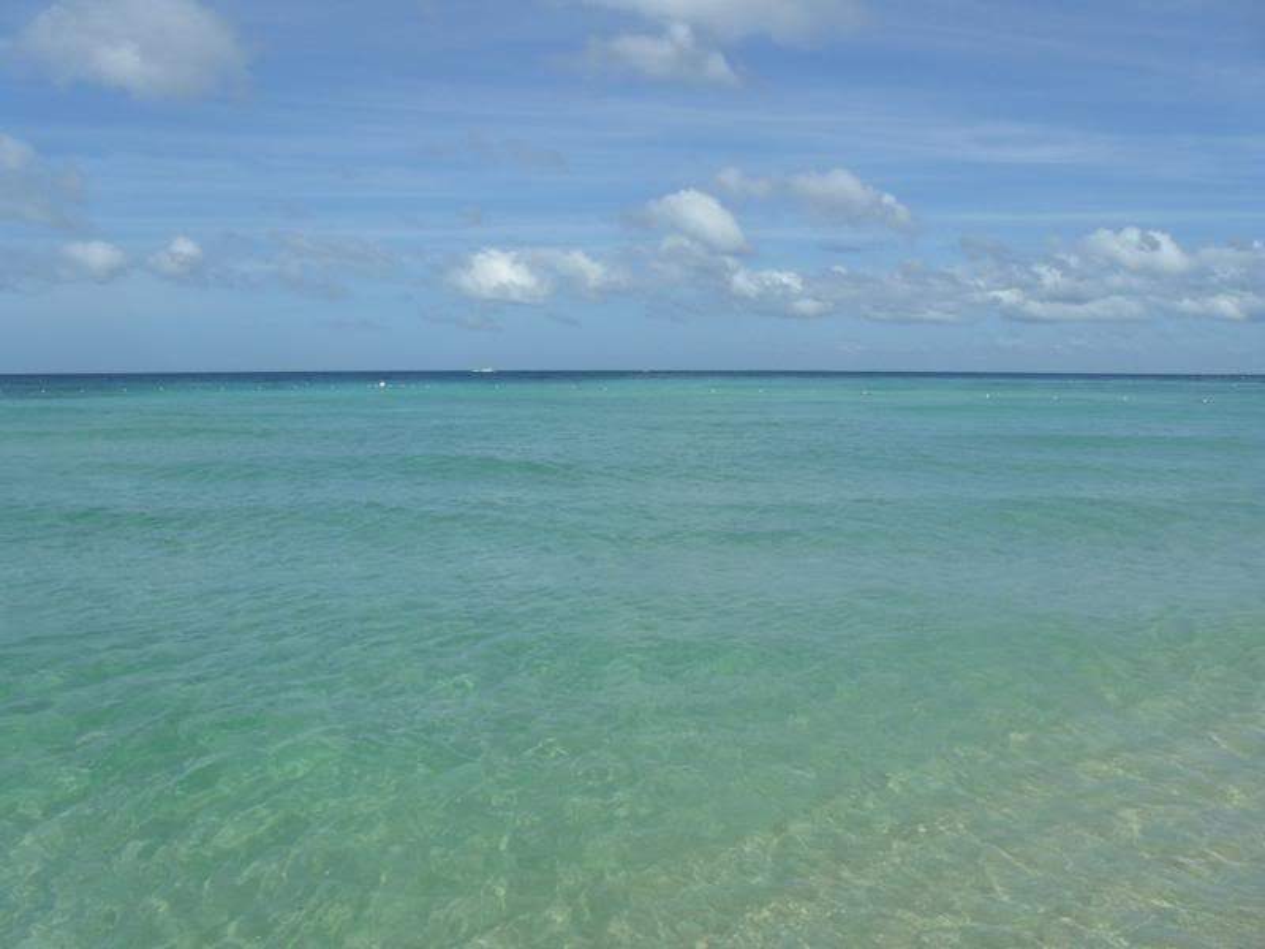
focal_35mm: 35
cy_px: 474
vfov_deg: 40.7
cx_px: 632
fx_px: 1279
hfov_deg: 52.6
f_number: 8.4
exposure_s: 1/500
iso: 100
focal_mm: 6.3
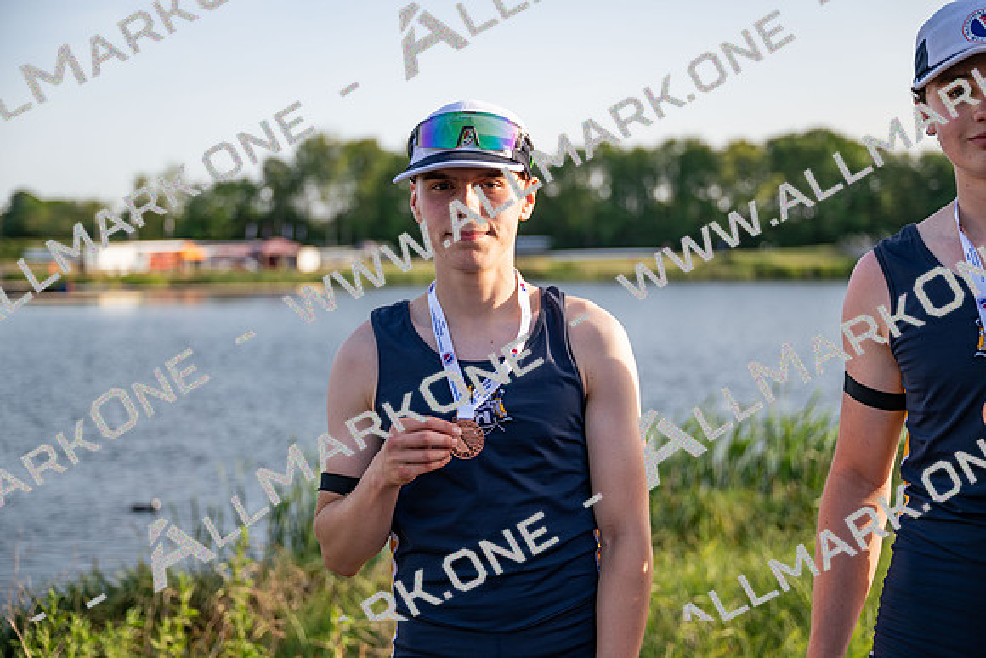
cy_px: 329
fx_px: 1424
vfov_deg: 26.0
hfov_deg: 38.2
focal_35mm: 52
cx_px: 493
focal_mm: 52
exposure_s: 1/800
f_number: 2.8
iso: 64
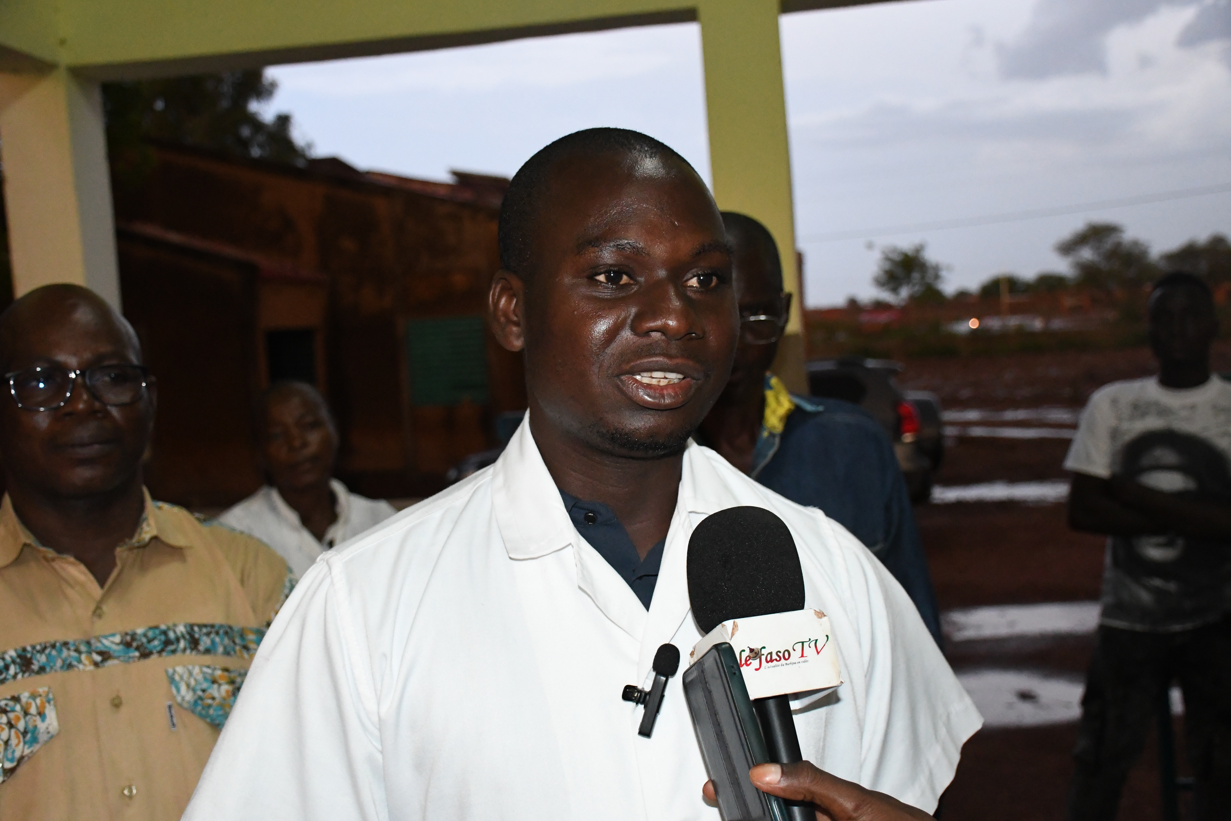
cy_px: 410
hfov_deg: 48.5
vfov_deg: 33.4
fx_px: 1368
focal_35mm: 40
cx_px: 616
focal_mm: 27
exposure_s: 1/250
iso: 5600
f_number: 4
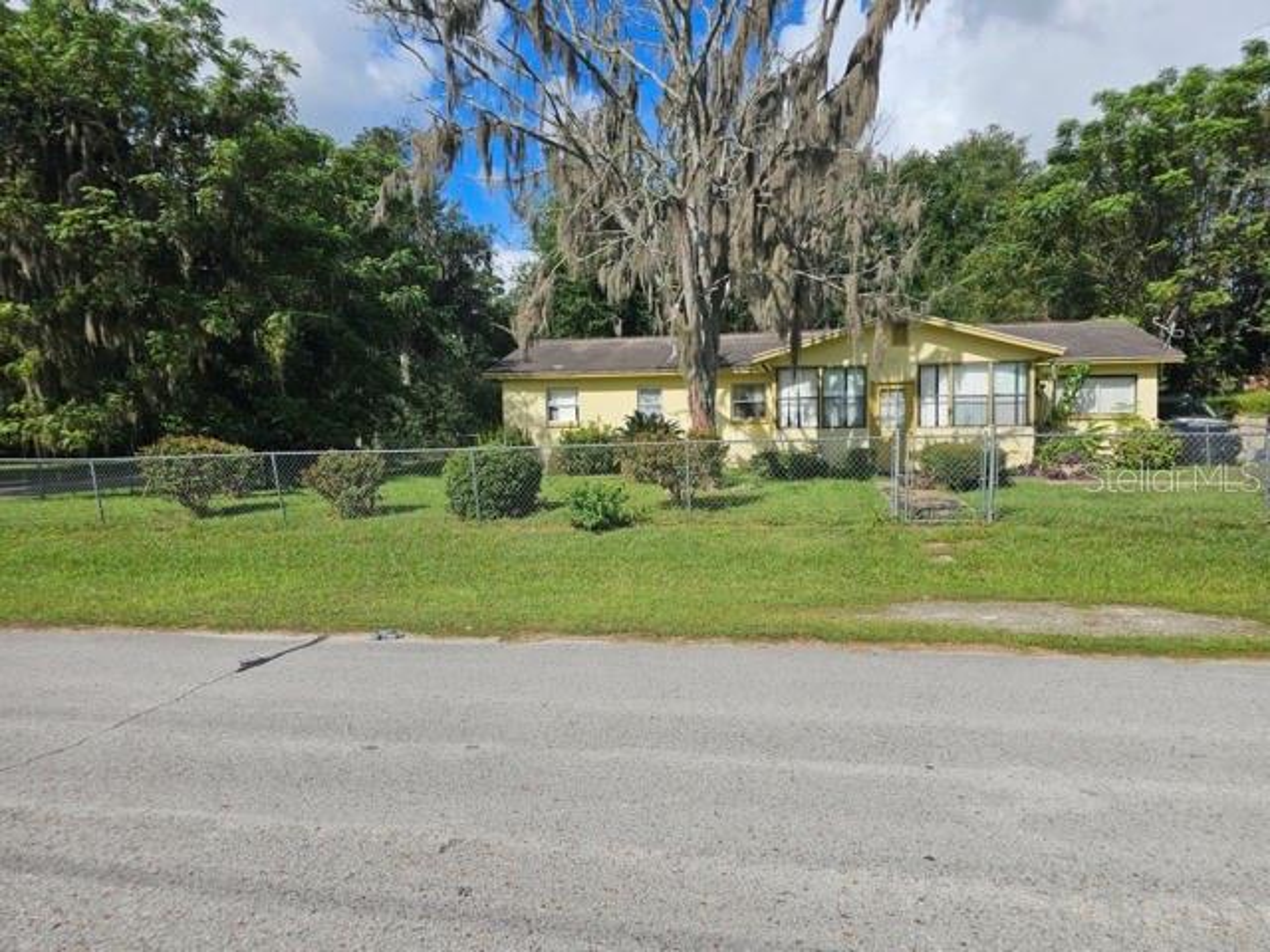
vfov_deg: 58.9
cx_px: 635
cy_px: 476
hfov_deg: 73.9
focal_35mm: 23
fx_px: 844
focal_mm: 6.3
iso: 10
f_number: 1.7
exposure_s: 1/1173
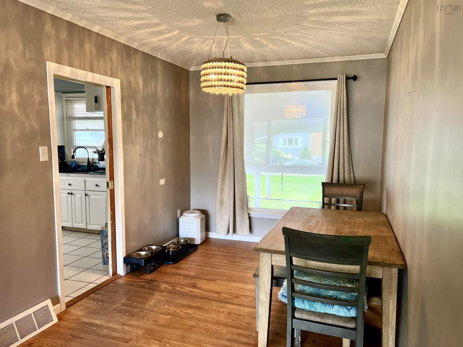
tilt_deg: -7.1
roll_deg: -0.3
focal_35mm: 26
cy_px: 174
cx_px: 232
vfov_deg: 53.1
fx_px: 348
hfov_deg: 67.3
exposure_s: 1/120
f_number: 1.5
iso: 80
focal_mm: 5.7
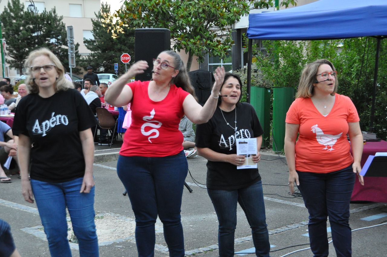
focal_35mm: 60
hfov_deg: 33.4
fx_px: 644
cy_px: 128
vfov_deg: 22.6
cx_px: 194
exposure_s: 1/80
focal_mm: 40
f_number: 4.8
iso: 1600
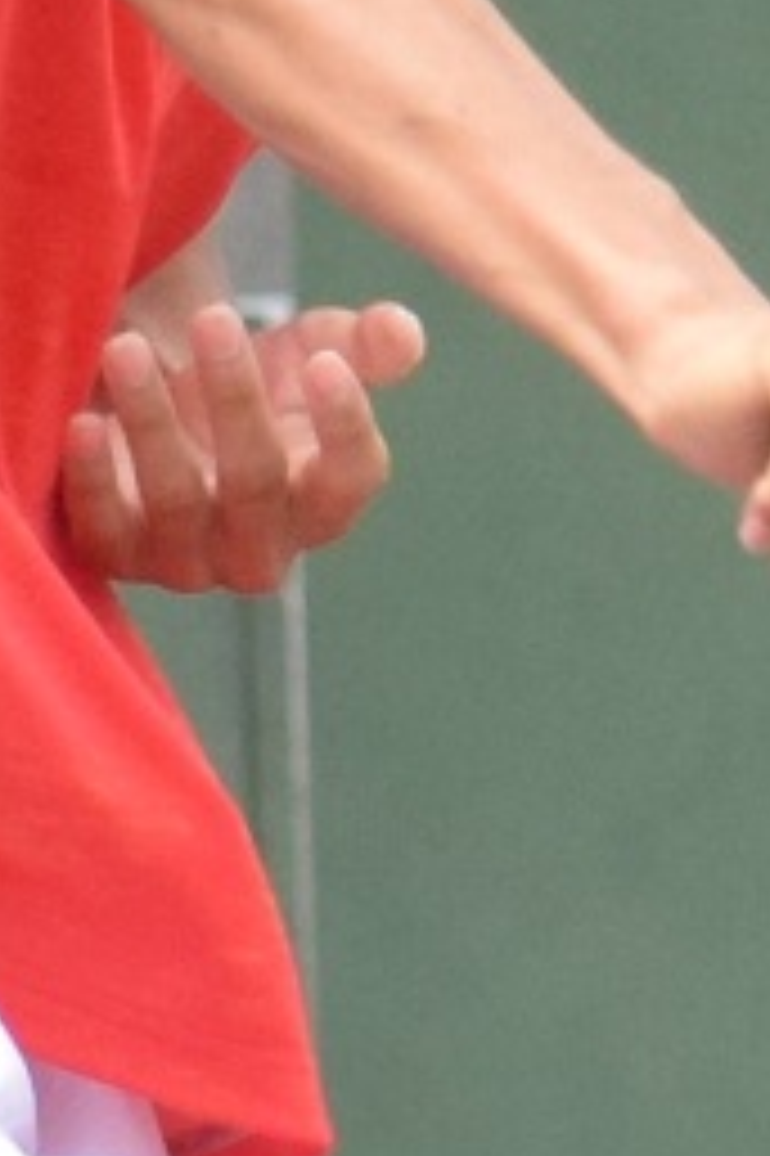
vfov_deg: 1.6
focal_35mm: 1283
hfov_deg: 1.1
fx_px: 41215
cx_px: 455
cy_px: 938
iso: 1250
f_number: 4.8
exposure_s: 1/2000
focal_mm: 110
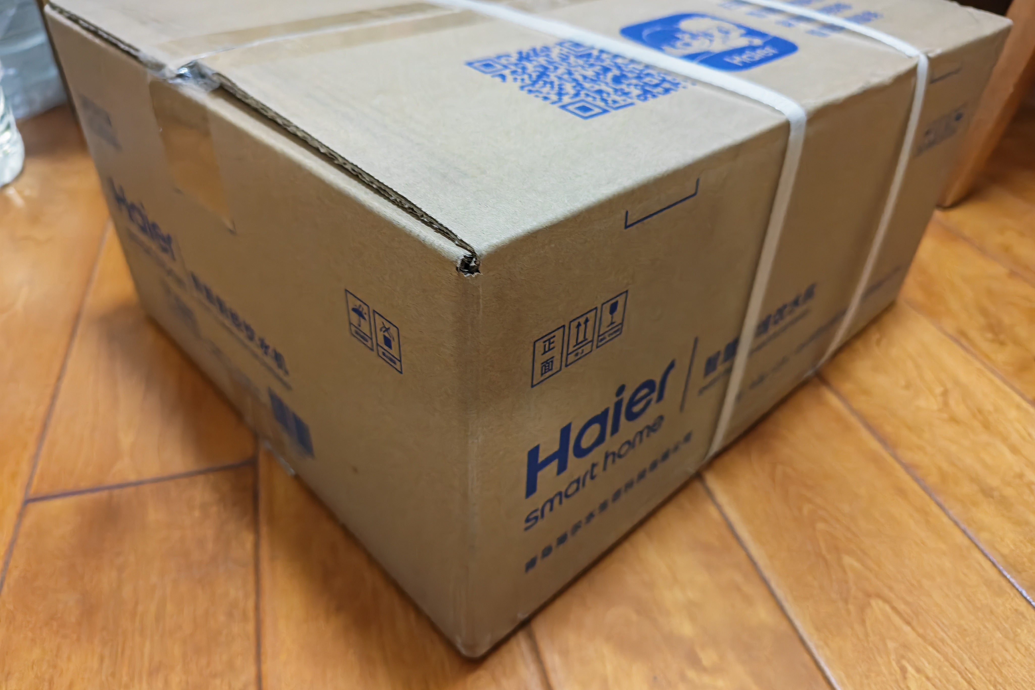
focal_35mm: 25
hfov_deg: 71.5
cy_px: 320
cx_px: 518
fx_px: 719
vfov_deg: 51.2
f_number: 1.9
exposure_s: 1/33
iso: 5000
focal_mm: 6.12
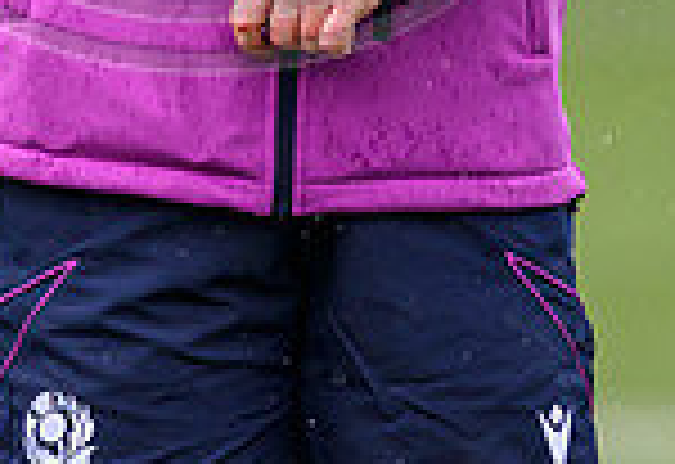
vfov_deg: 0.4
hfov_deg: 0.6
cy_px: -465
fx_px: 61217
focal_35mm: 3235
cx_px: 431
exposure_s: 1/1250
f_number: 4
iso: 500
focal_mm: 560
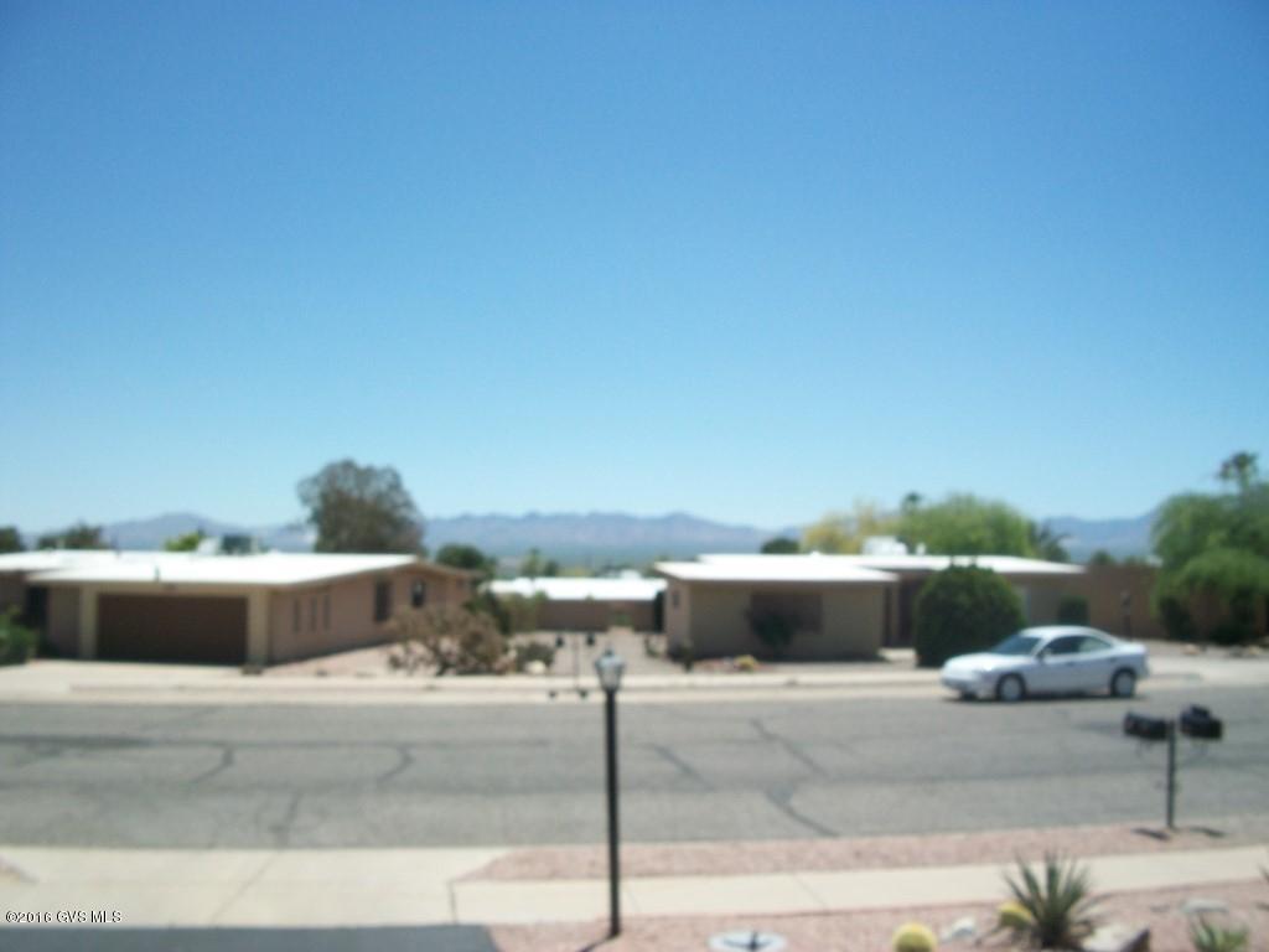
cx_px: 634
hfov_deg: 56.8
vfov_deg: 44.2
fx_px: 1173
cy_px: 476
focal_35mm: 32
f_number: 5.5
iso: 80
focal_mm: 5.7
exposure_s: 1/400
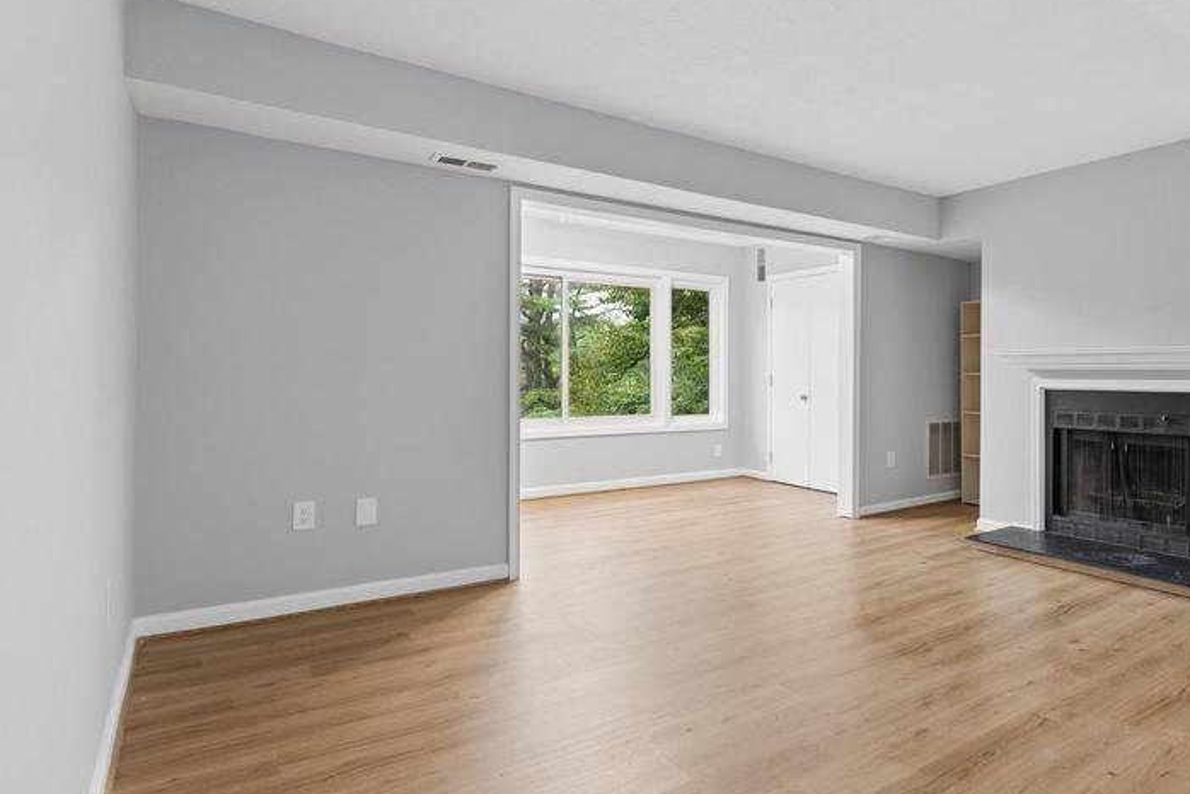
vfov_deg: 57.2
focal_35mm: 22
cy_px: 365
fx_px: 727
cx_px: 871
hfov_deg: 73.8
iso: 1250
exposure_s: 1/13
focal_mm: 15
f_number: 7.1
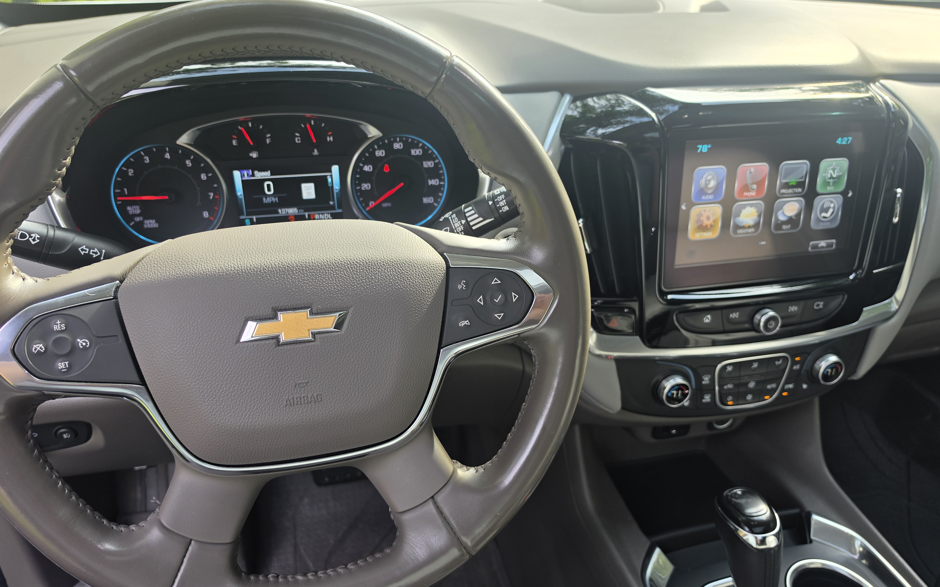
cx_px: 460
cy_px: 306
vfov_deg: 49.3
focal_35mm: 25
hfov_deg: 72.5
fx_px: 640
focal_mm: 6.5
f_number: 1.4
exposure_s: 1/180
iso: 20
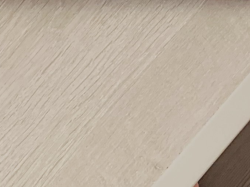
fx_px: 1112
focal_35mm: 154
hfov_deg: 12.8
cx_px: 89
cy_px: -273
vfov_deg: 8.7
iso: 25
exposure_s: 1/156
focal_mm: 4.25
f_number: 1.8
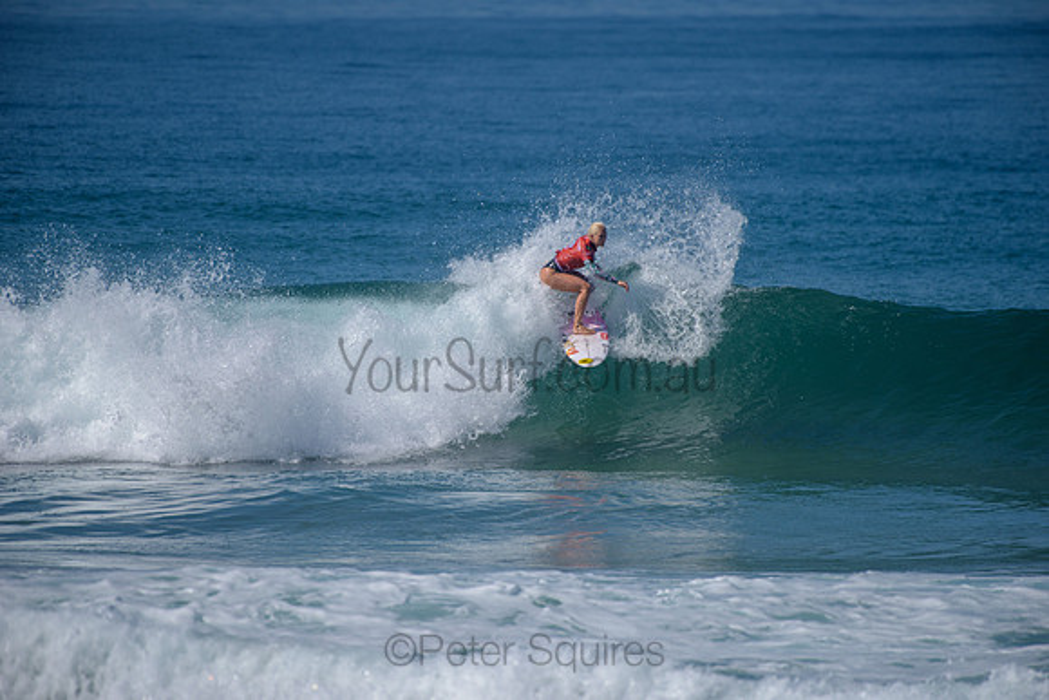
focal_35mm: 500
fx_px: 14572
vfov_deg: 2.8
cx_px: 524
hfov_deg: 4.1
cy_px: 350
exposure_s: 1/2000
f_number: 5.6
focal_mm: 500
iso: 140
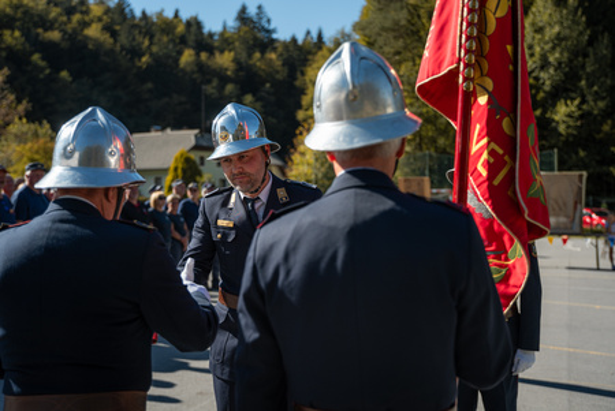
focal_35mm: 46
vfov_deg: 29.3
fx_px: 787
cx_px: 308
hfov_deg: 42.7
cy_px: 206
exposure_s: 1/1600
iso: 125
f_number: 2.8
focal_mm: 46
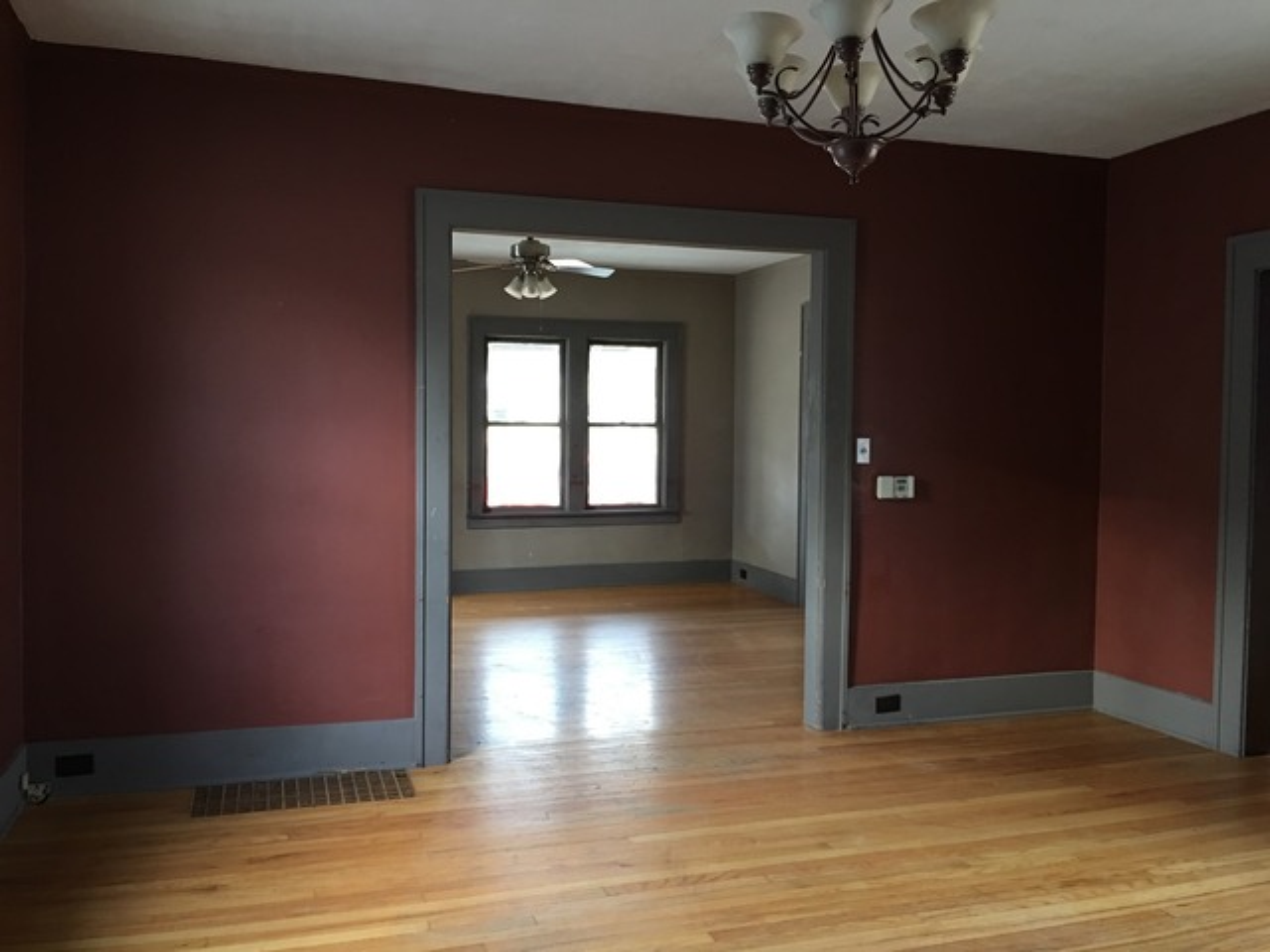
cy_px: 476
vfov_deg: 48.2
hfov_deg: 61.7
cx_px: 635
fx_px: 1064
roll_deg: -1.6
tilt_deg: -1.2
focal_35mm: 29
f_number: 2.2
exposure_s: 1/15
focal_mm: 4.15
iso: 80
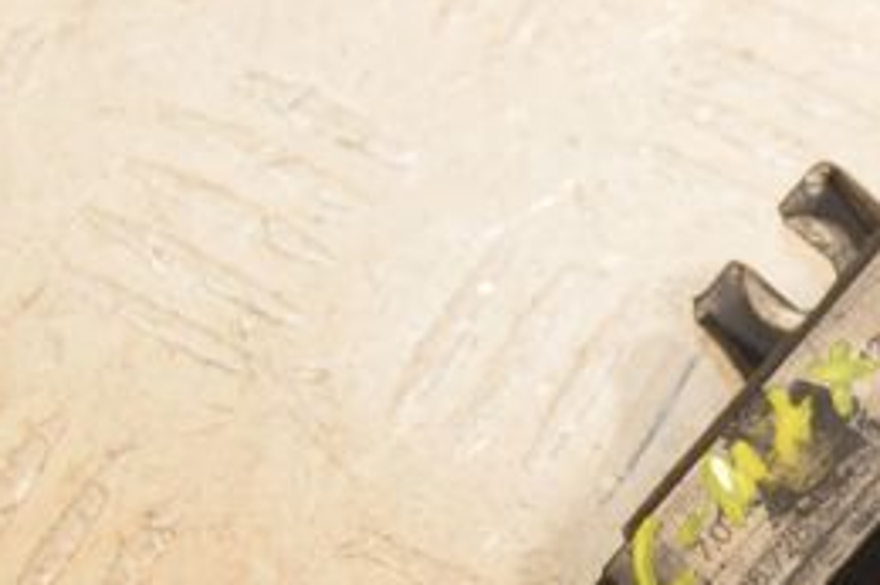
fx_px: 5594
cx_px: 1046
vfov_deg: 6.0
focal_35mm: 229
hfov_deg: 8.9
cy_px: 385
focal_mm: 62
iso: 1600
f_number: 9
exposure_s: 1/200
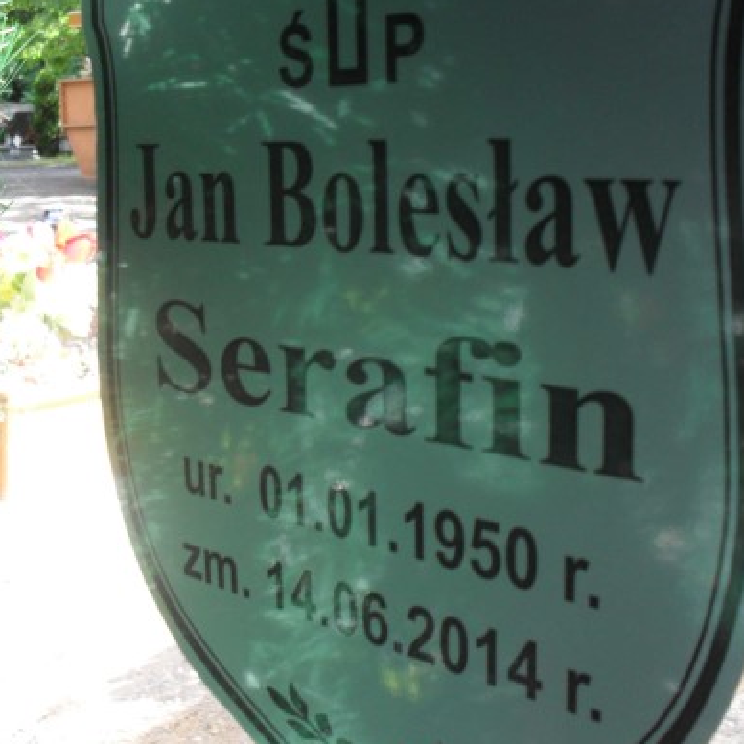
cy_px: 330
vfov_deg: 33.4
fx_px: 1240
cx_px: 332
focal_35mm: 51
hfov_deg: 33.4
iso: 100
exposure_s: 1/60
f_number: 3.2
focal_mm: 6.3
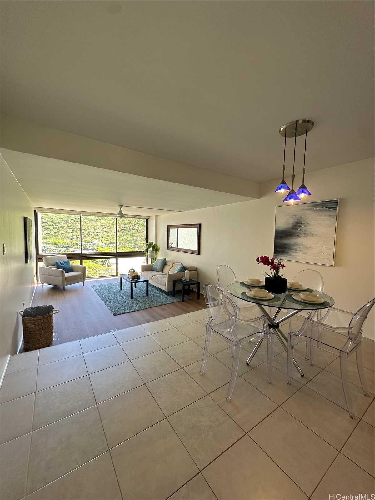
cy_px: 250
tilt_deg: -3.7
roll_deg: -2.8
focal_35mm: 14
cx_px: 188
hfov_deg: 85.7
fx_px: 202
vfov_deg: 102.1
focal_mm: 2.22
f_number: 2.2
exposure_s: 1/99
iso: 80
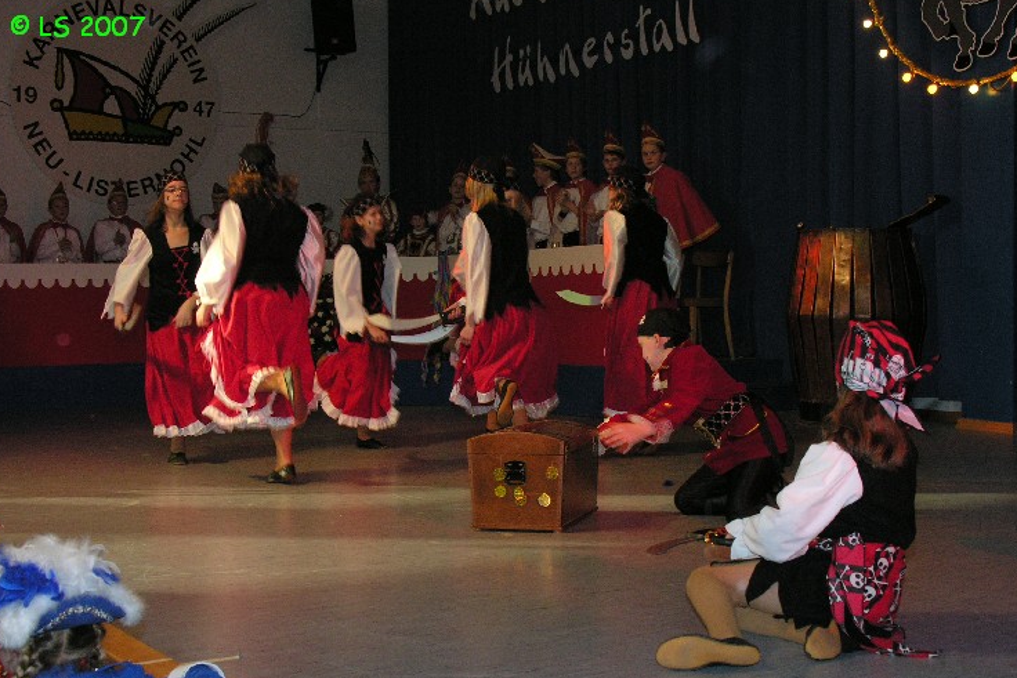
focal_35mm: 52
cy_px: 395
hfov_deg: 38.2
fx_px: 1469
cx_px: 535
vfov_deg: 26.0
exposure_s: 1/60.1
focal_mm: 11.8
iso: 200
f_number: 4.2
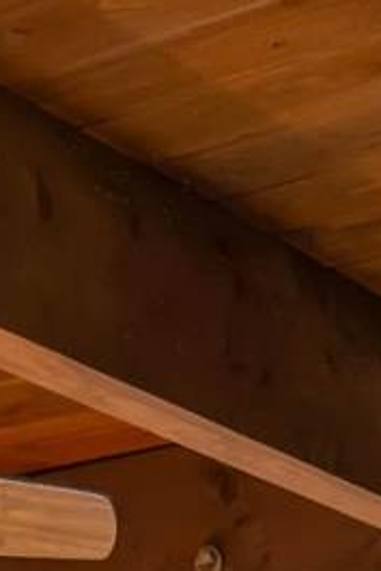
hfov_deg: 8.5
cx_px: 267
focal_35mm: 162
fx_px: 2568
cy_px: 1993
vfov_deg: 8.8
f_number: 7.1
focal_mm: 14
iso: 400
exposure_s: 1/8
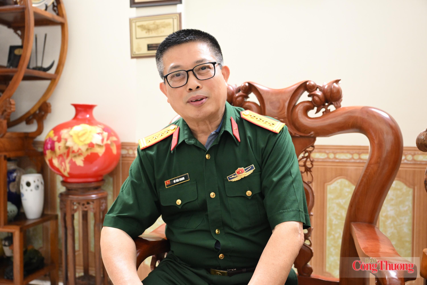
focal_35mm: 34
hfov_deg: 55.1
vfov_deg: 38.4
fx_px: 409
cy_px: 142
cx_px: 214
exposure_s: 1/50
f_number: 4
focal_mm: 34.5
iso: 4000
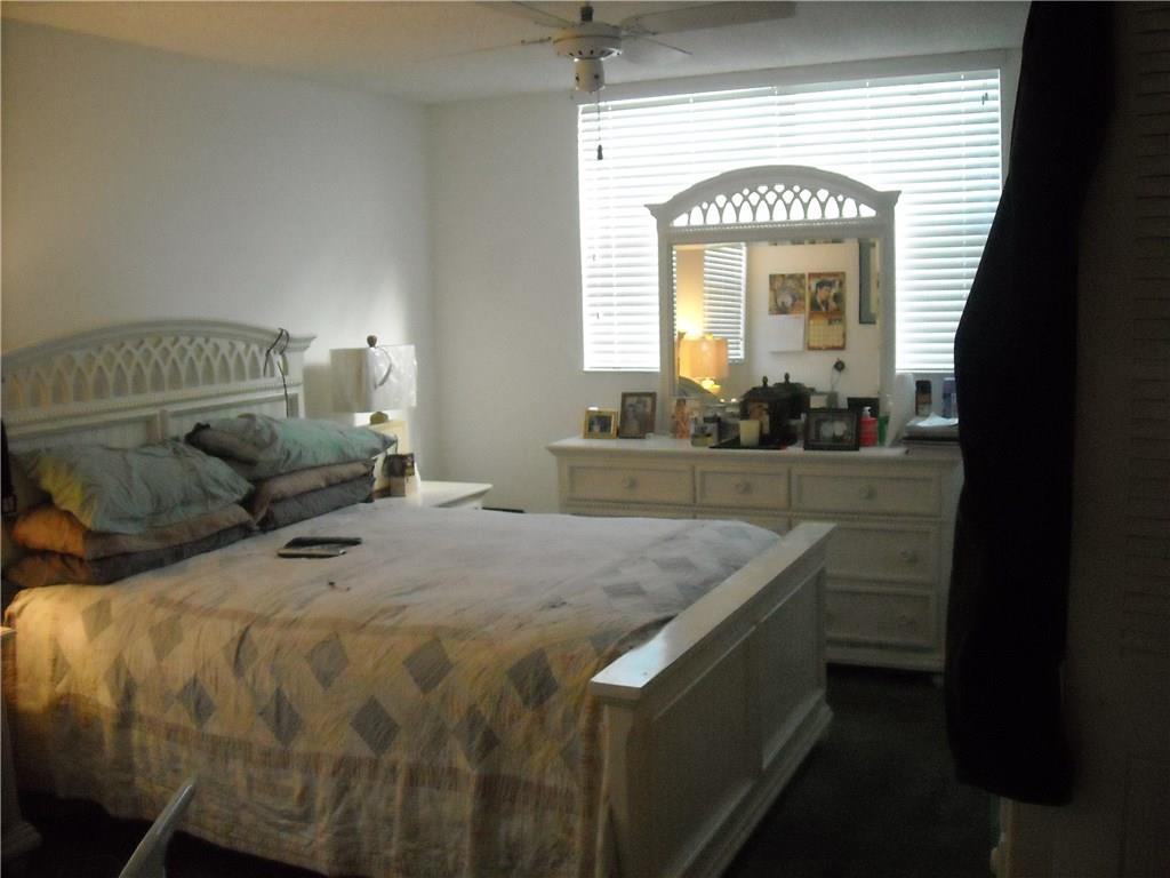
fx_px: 1183
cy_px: 439
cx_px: 585
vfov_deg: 40.7
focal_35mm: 35
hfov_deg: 52.6
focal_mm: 5.7
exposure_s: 1/250
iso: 800
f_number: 2.8
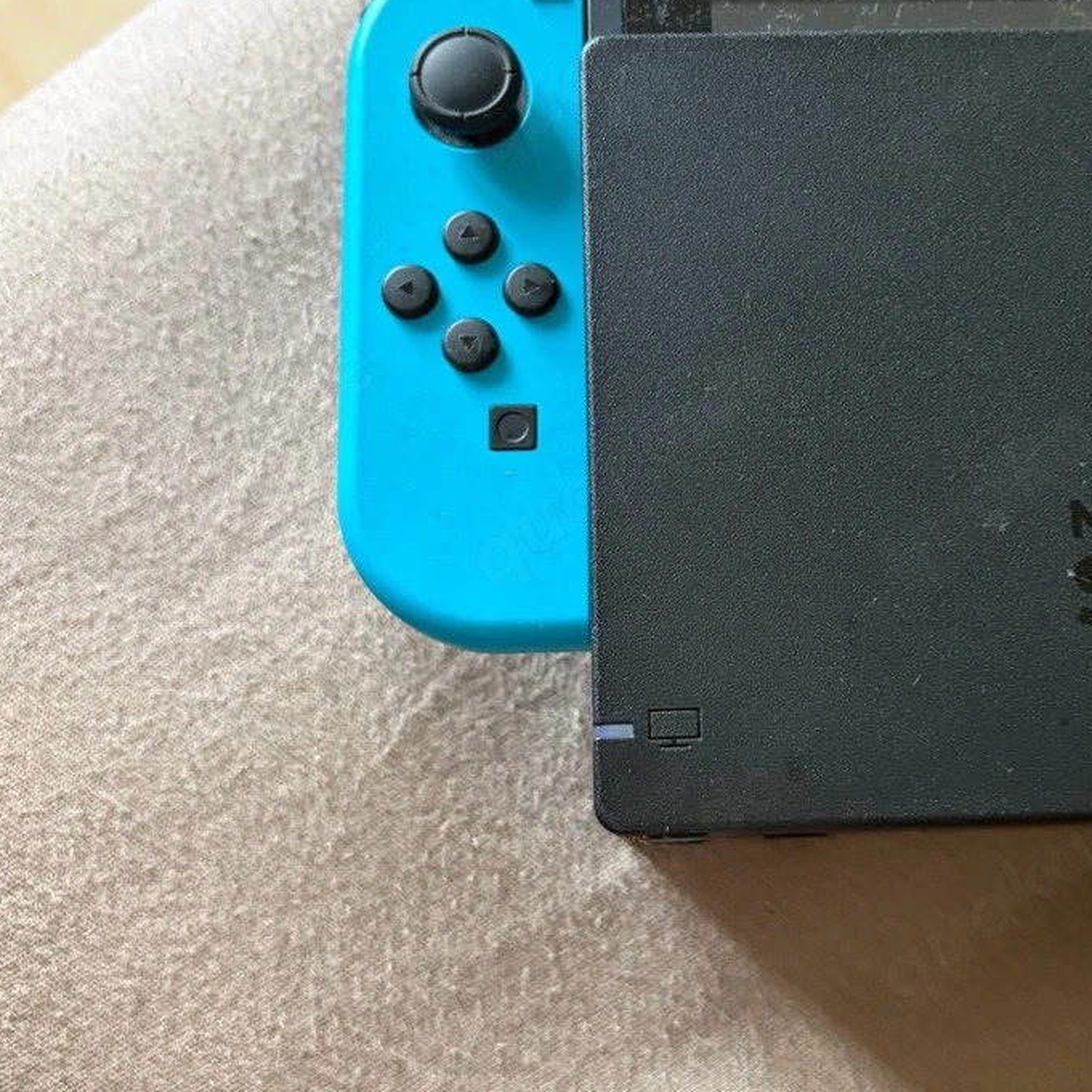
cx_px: 742
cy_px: 521
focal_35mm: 45
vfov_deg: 37.5
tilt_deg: -75.4
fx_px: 1606
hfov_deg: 37.1
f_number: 1.6
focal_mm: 5.96
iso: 320
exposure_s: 1/60
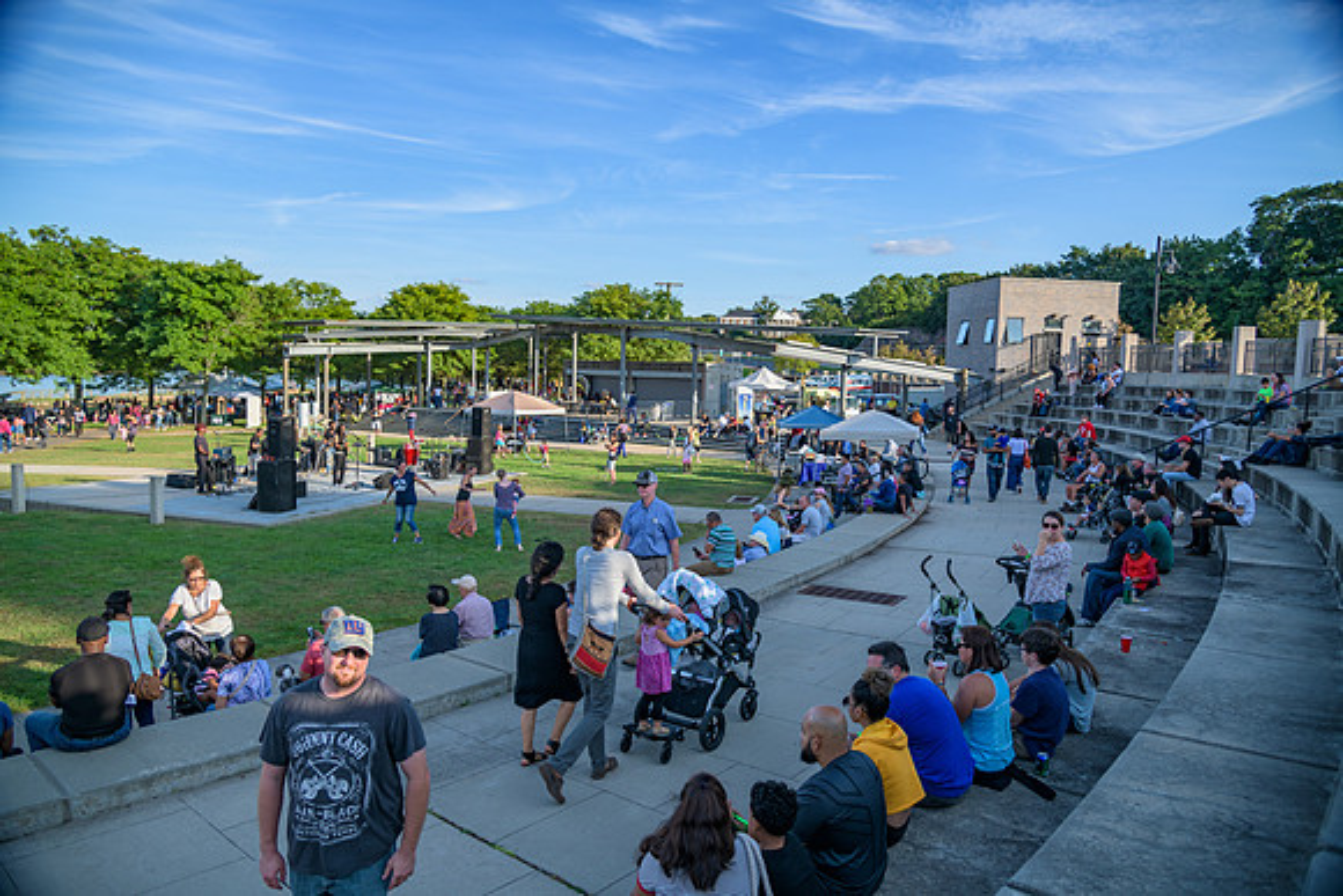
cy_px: 448
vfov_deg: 53.2
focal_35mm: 24
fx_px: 896
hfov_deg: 73.7
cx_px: 672
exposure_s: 1/200
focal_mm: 24
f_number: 4
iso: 90
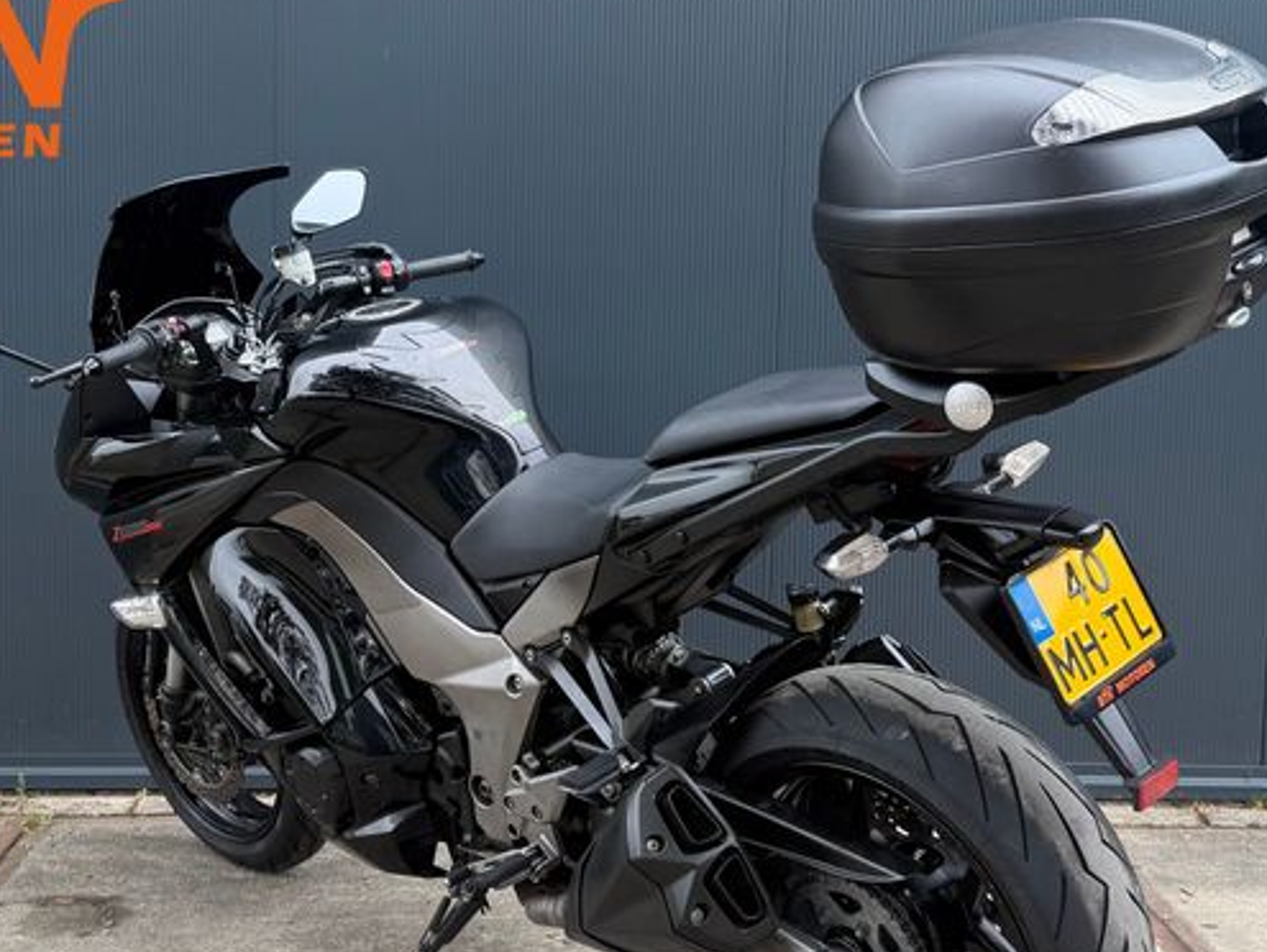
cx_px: 584
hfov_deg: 58.2
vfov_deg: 45.2
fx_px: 1135
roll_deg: -1.0
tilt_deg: -4.0
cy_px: 576
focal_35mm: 31
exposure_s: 1/410
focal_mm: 6.76
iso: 80
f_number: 1.78
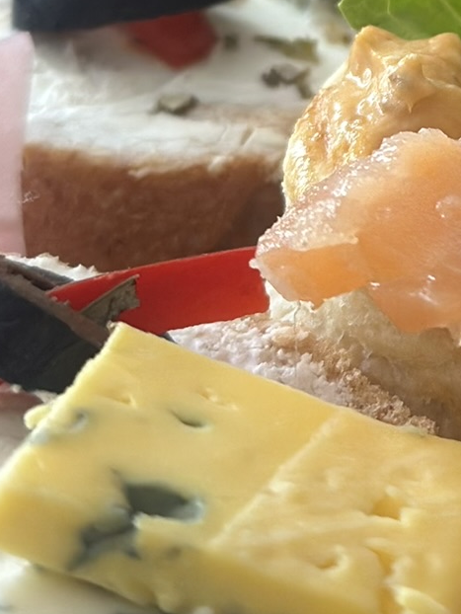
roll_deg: -3.0
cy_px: -167
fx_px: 2804
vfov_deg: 12.2
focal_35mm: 158
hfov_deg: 9.2
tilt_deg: -20.4
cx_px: 673
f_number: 1.78
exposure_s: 1/84
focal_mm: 6.86
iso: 125
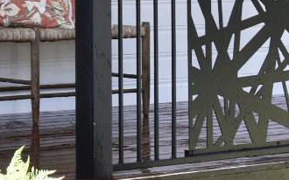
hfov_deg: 10.1
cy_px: -111
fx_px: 1476
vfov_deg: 6.9
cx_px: -336
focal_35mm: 188
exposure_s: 1/250
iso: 400
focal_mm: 25
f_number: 8
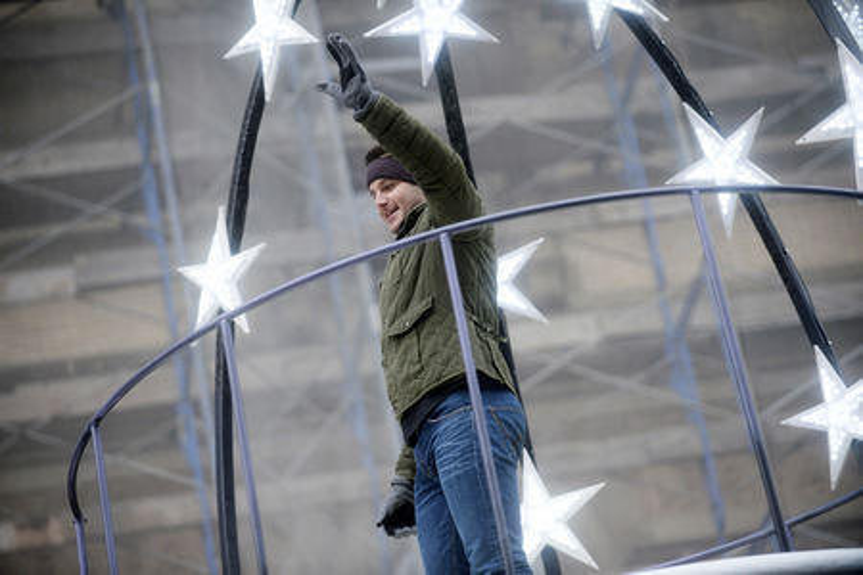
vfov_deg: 11.0
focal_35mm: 125
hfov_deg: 16.4
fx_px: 2996
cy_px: 288
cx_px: 432
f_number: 4.5
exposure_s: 1/2000
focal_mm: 125
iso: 500
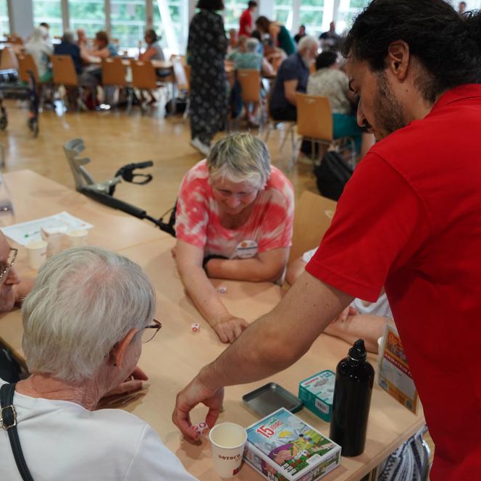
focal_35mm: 38
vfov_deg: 43.6
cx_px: 227
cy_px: 239
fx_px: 602
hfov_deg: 43.6
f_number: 3.5
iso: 1600
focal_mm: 29.2
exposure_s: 1/160
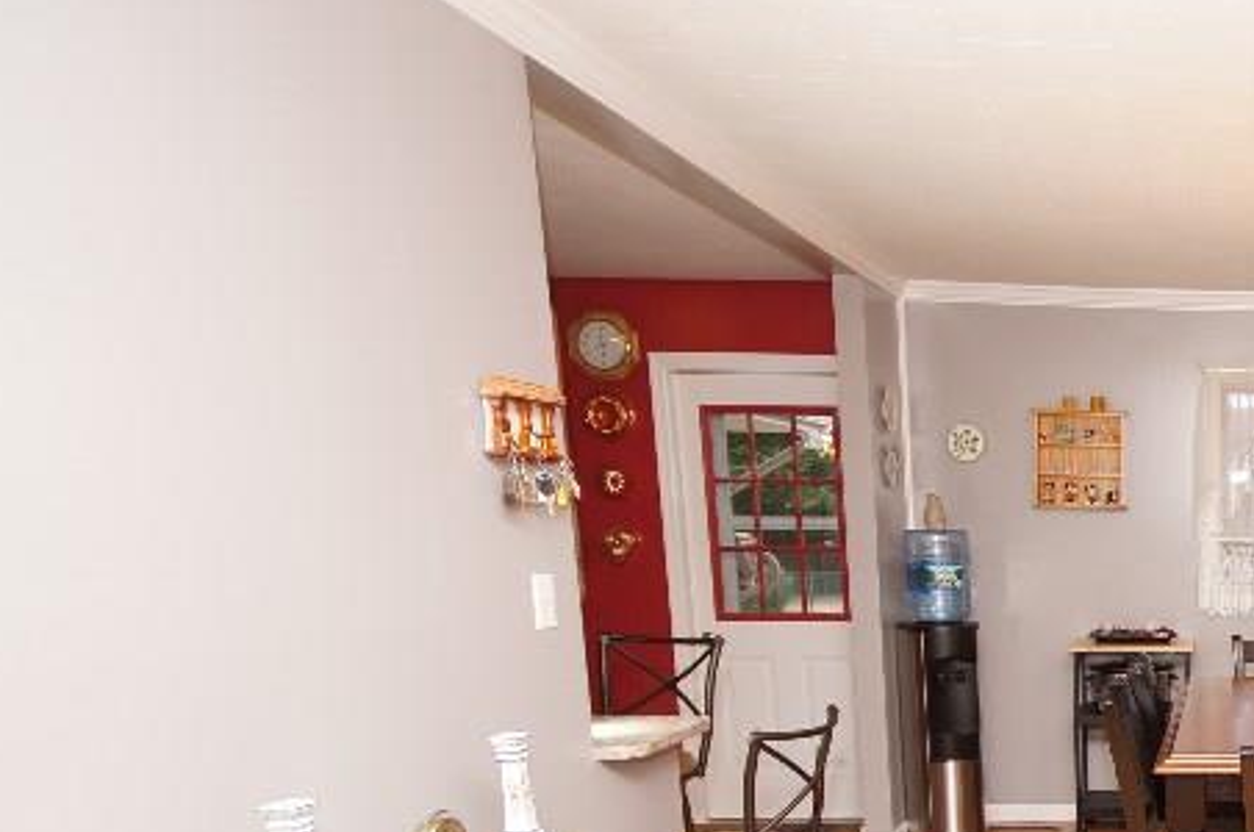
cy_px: 707
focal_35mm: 34
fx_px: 1183
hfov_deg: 45.2
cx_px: 1312
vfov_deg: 36.9
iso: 320
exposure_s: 1/60
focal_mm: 10
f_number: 4
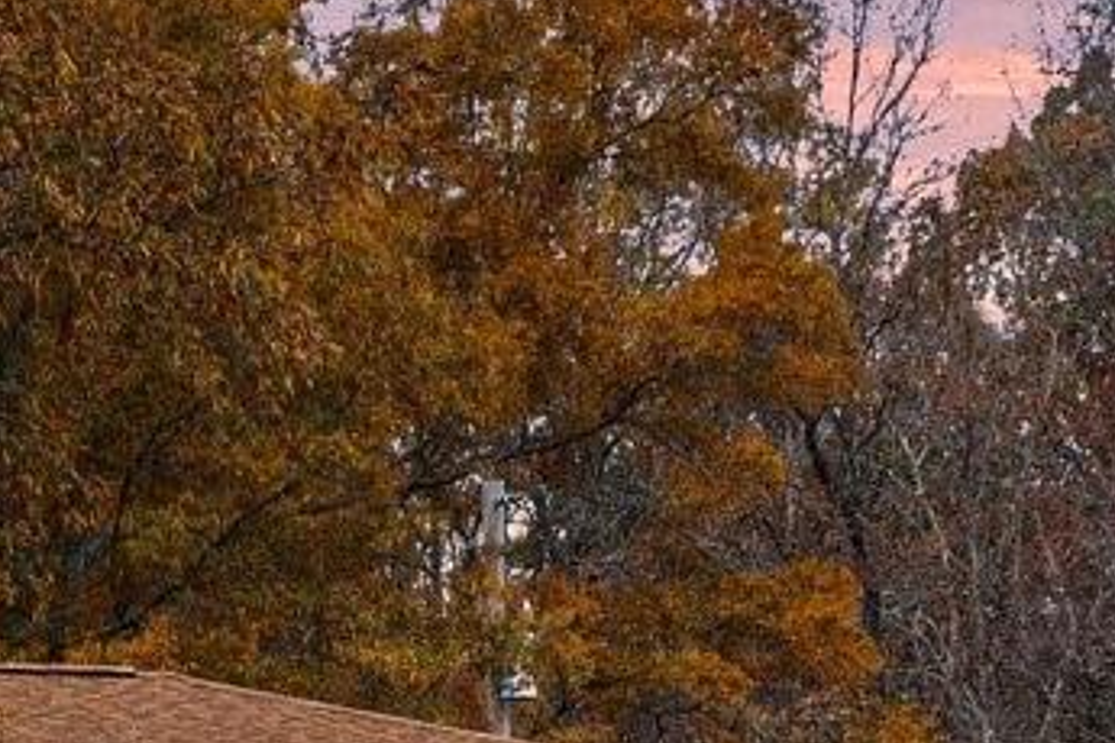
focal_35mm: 166
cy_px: 995
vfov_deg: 8.2
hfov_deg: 12.1
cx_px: -210
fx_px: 5141
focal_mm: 10.26
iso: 100
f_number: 5
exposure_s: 1/240
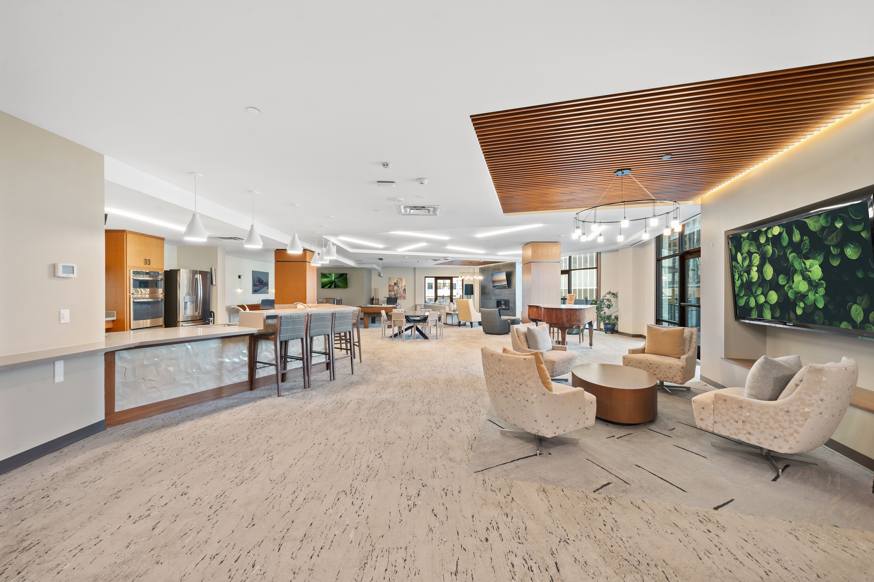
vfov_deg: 85.4
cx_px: 437
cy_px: 291
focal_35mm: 13
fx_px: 316
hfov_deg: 108.3
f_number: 8
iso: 400
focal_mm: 13
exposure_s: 1.3
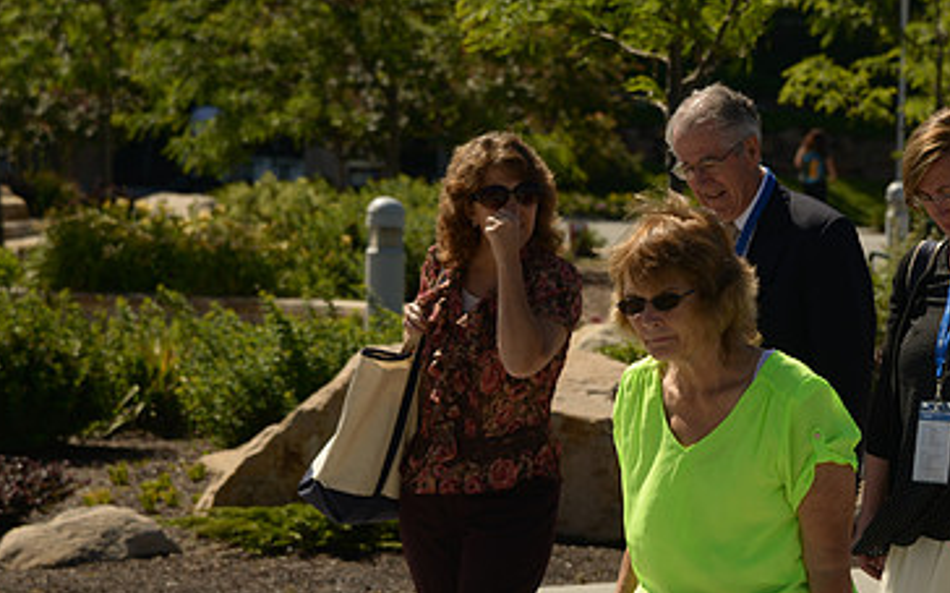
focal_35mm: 195
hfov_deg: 10.7
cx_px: 658
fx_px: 5046
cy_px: 417
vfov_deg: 6.7
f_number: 8
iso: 100
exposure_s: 1/400
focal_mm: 120
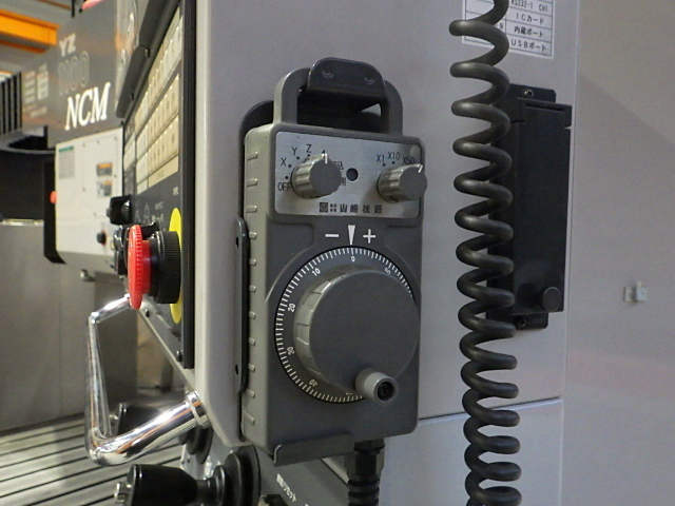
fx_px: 546
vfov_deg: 49.7
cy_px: 253
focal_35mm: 28
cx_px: 338
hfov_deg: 63.4
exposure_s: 1/20
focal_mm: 5
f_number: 3.5
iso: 1600
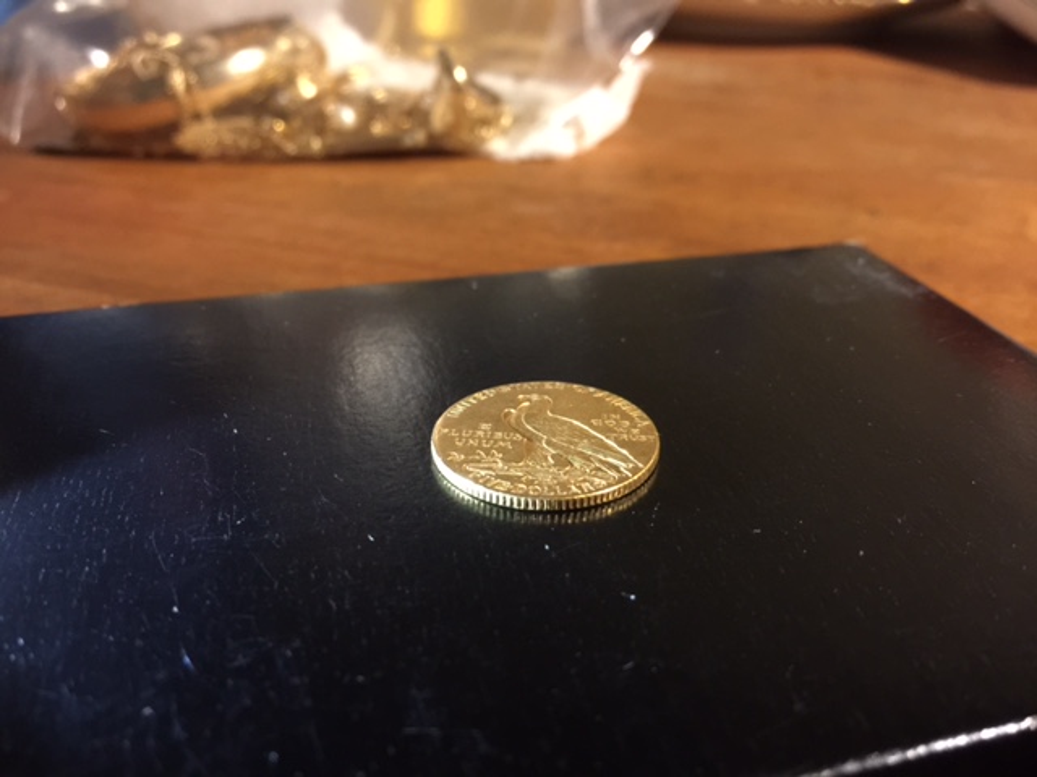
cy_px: 388
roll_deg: +0.3
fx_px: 869
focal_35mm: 29
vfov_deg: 48.2
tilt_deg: -29.5
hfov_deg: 61.7
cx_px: 518
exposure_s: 1/4
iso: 160
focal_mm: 4.15
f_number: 2.2
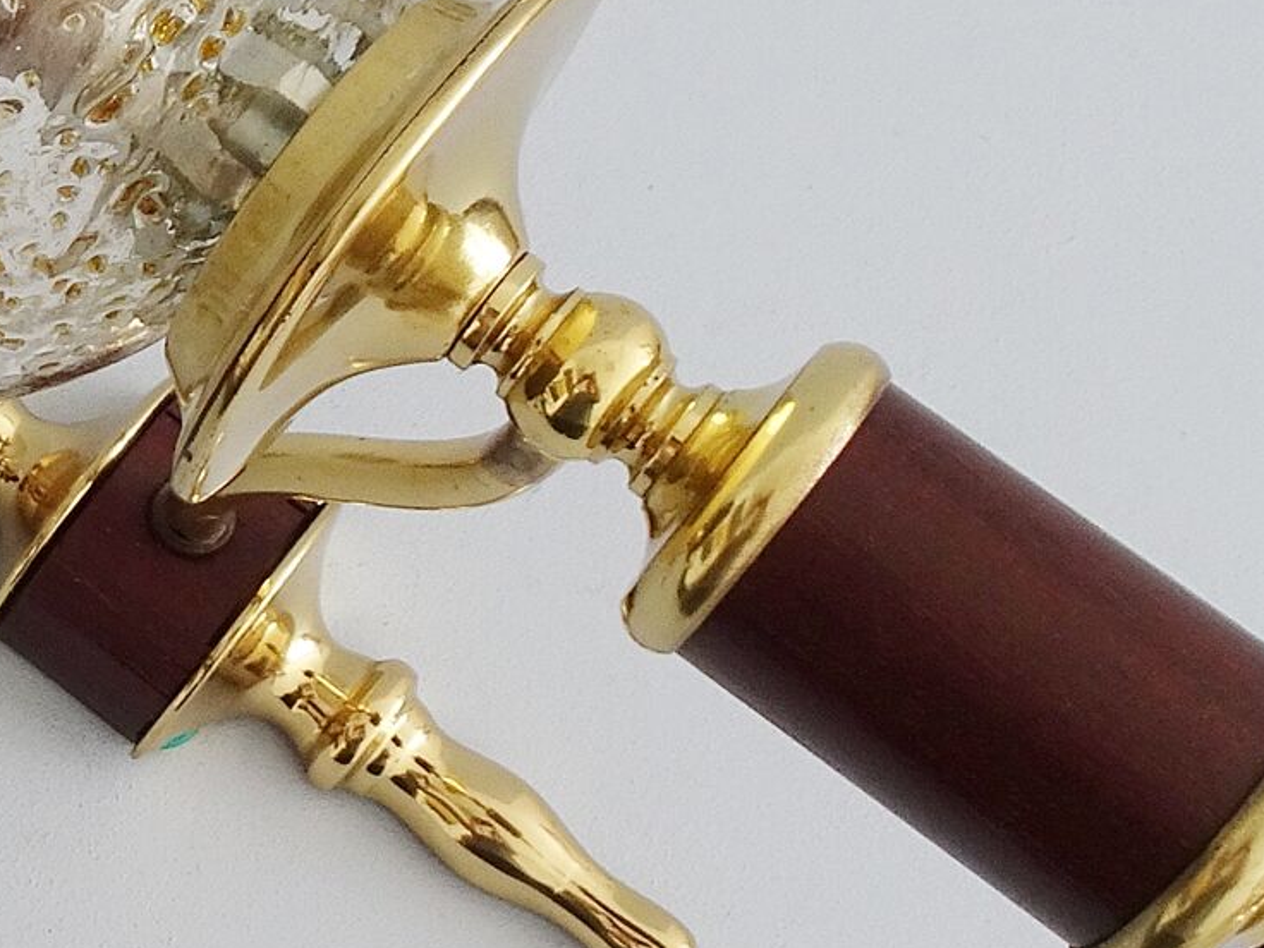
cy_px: 325
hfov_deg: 20.3
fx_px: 3177
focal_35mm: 87
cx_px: -442
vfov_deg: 16.9
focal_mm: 4.1
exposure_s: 1/30
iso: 80
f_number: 3.5
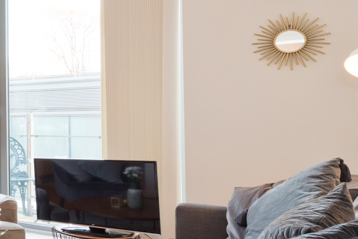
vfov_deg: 29.8
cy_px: 135
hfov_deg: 31.1
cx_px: -133
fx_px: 448
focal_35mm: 45
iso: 400
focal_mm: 14
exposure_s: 1/40
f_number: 8
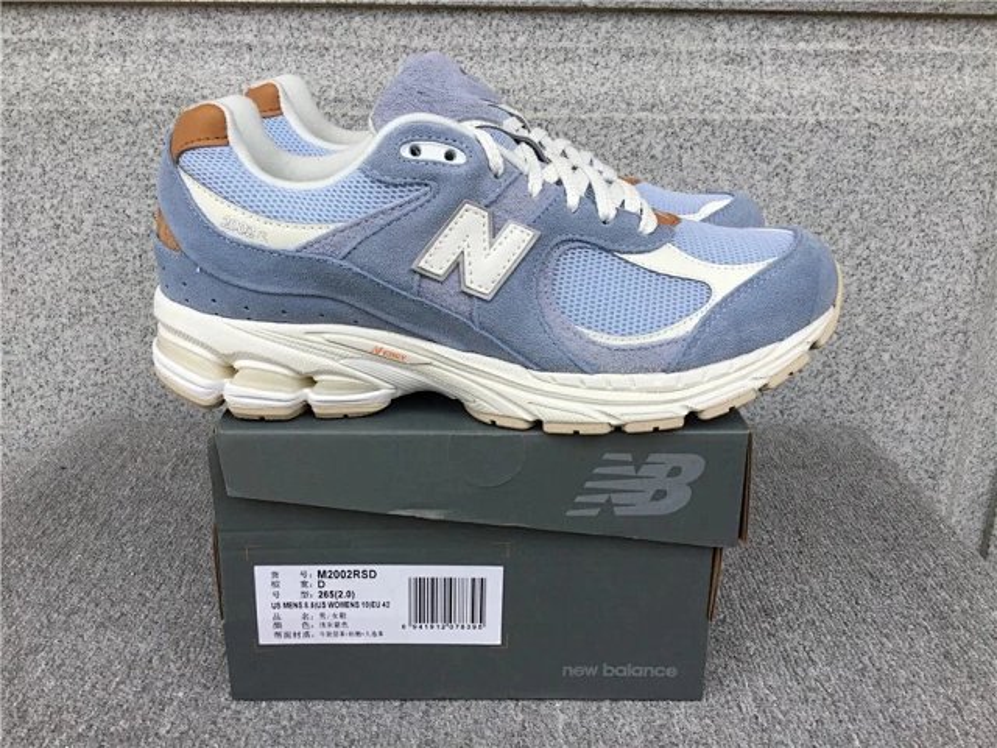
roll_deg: -0.3
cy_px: 374
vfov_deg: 45.4
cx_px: 498
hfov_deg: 58.4
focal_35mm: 31
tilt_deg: -20.0
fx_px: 893
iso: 25
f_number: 2.4
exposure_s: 1/327
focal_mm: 3.3
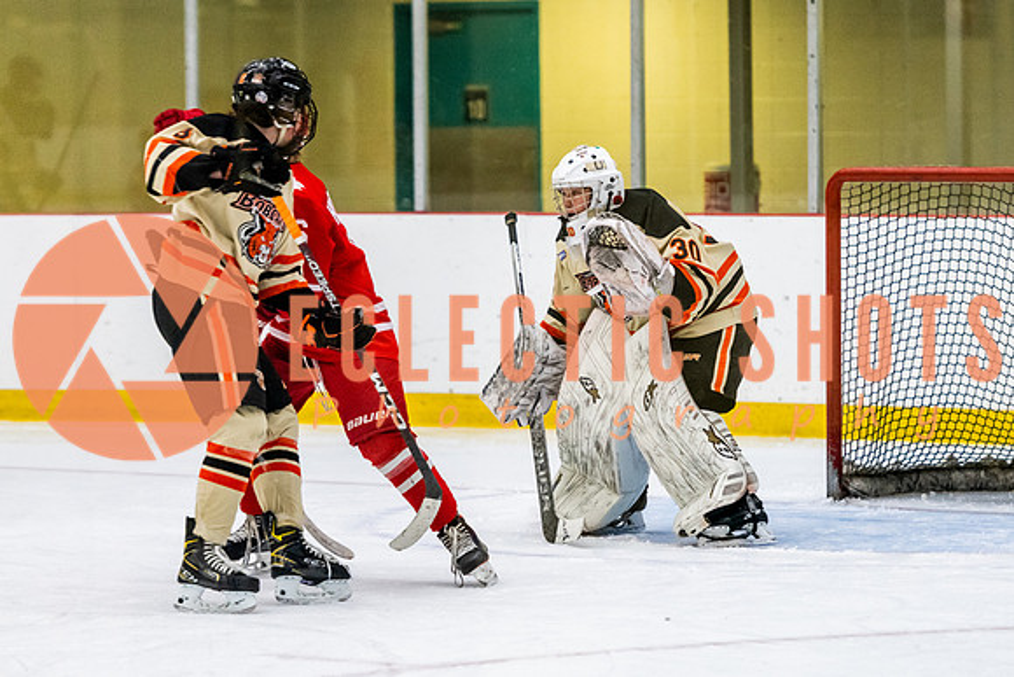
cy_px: 349
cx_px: 661
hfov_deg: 9.9
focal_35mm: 207
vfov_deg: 6.6
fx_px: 5825
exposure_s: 1/640
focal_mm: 150
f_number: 3.2
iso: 3200
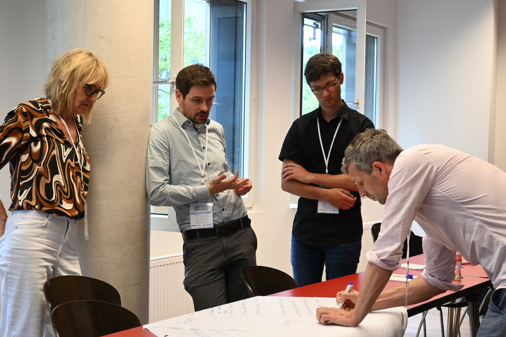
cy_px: 168
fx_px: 885
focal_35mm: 63
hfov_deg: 31.9
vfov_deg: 21.6
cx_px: 253
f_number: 5.6
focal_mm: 42
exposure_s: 1/125
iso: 1000
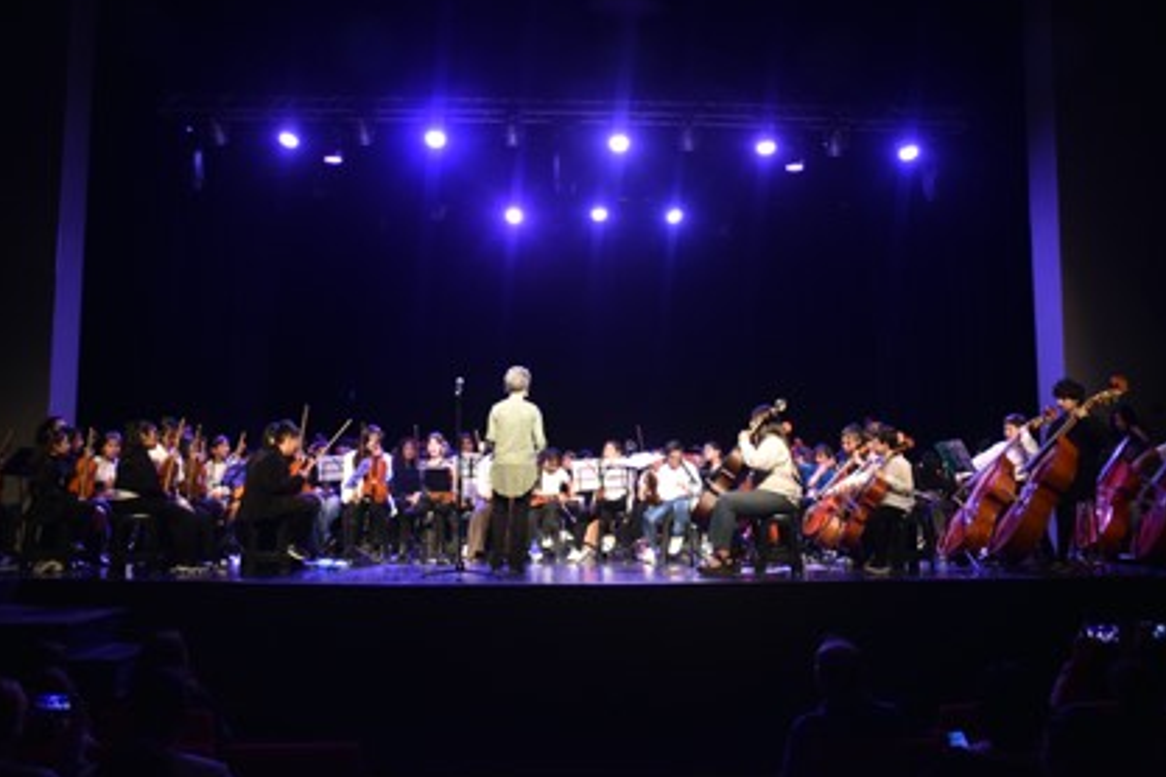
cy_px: 358
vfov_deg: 35.0
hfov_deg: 50.7
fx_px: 1231
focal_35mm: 38
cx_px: 604
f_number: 4.5
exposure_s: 1/40
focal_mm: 22
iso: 1000
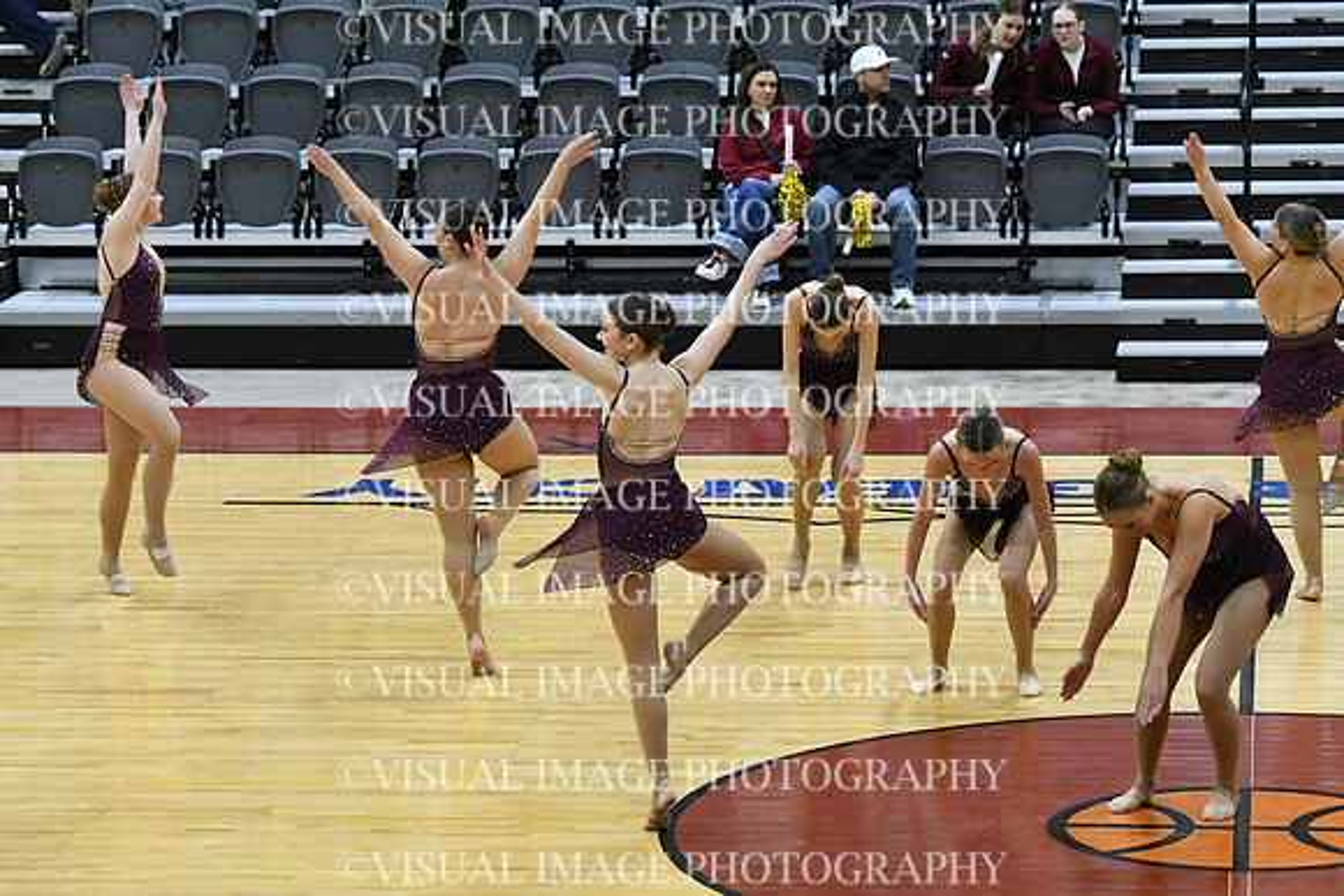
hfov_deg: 13.7
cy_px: 448
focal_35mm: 150
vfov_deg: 9.2
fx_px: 5601
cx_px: 672
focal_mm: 100
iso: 5000
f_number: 4
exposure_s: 1/400
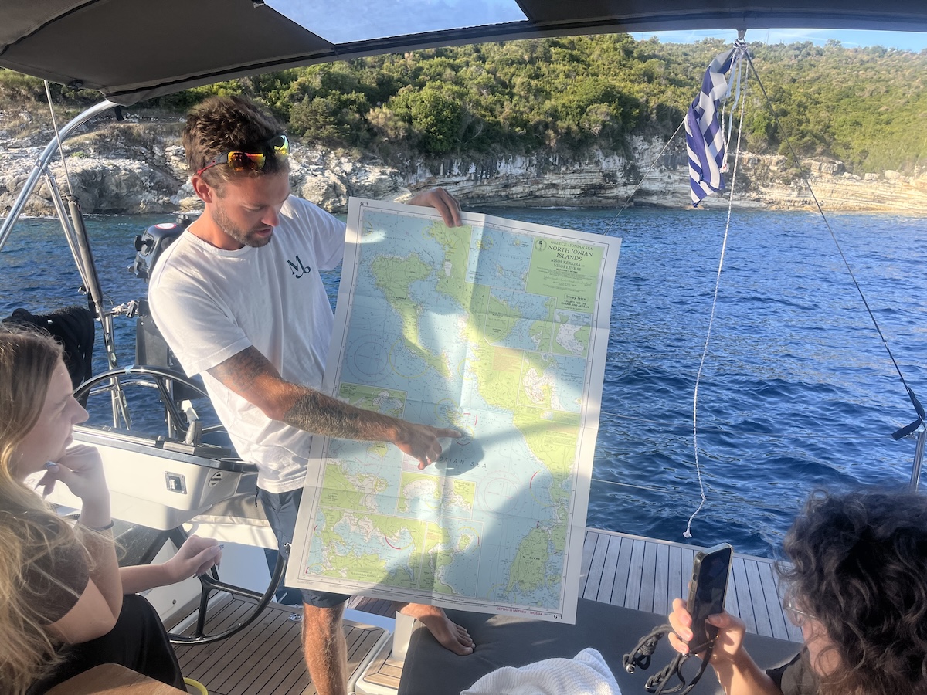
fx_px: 696
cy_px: 348
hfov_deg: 67.3
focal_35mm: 26
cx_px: 464
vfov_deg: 53.1
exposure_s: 1/878
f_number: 1.6
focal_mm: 5.1
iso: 50
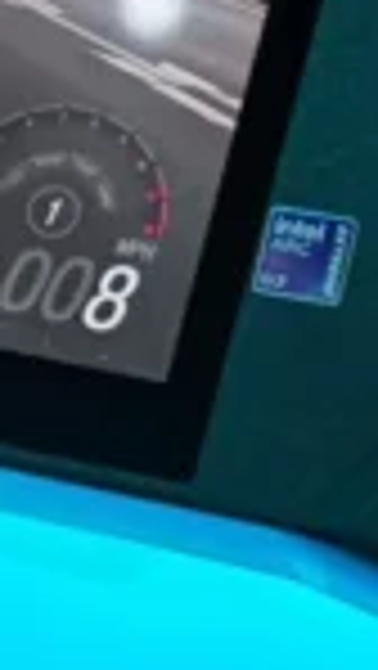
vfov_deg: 8.5
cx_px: -274
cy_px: 119
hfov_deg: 4.8
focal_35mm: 252
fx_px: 4483
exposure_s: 1/120
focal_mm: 5.4
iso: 64
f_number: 1.6
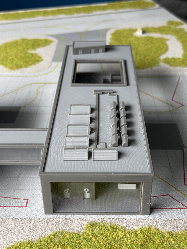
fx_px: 346
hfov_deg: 30.3
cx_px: 94
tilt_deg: -33.1
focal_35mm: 48
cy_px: 124
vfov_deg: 39.7
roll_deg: +0.6
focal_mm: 6.76
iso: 80
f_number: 1.78
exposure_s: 1/121
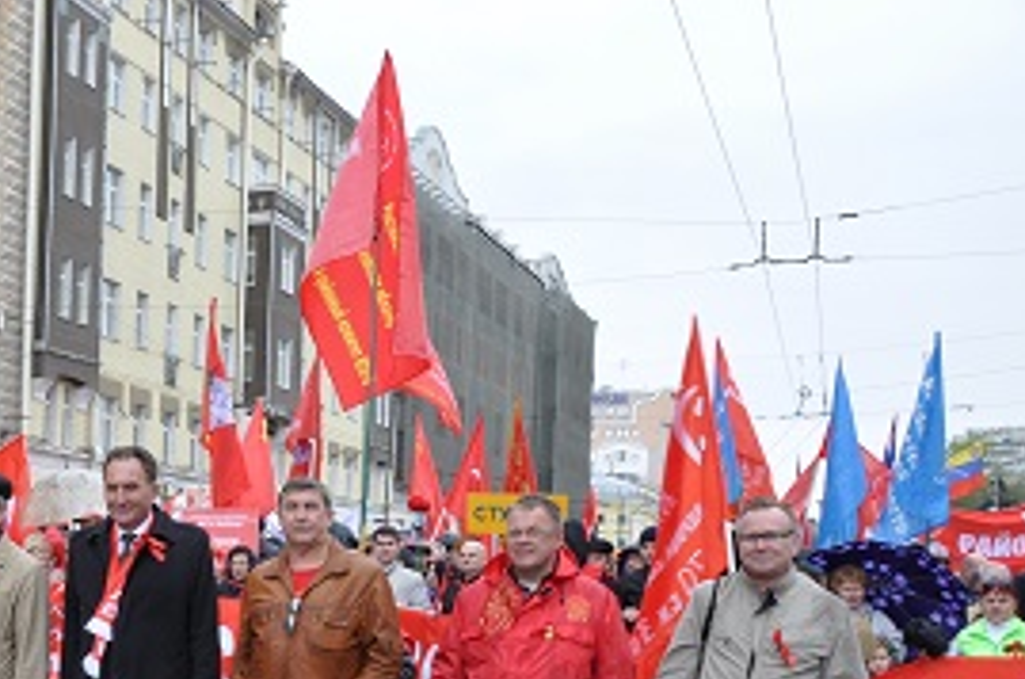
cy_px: 624
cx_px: 82
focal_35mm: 62
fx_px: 1761
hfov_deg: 30.8
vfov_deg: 21.3
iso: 200
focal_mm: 22
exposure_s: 1/50
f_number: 7.1
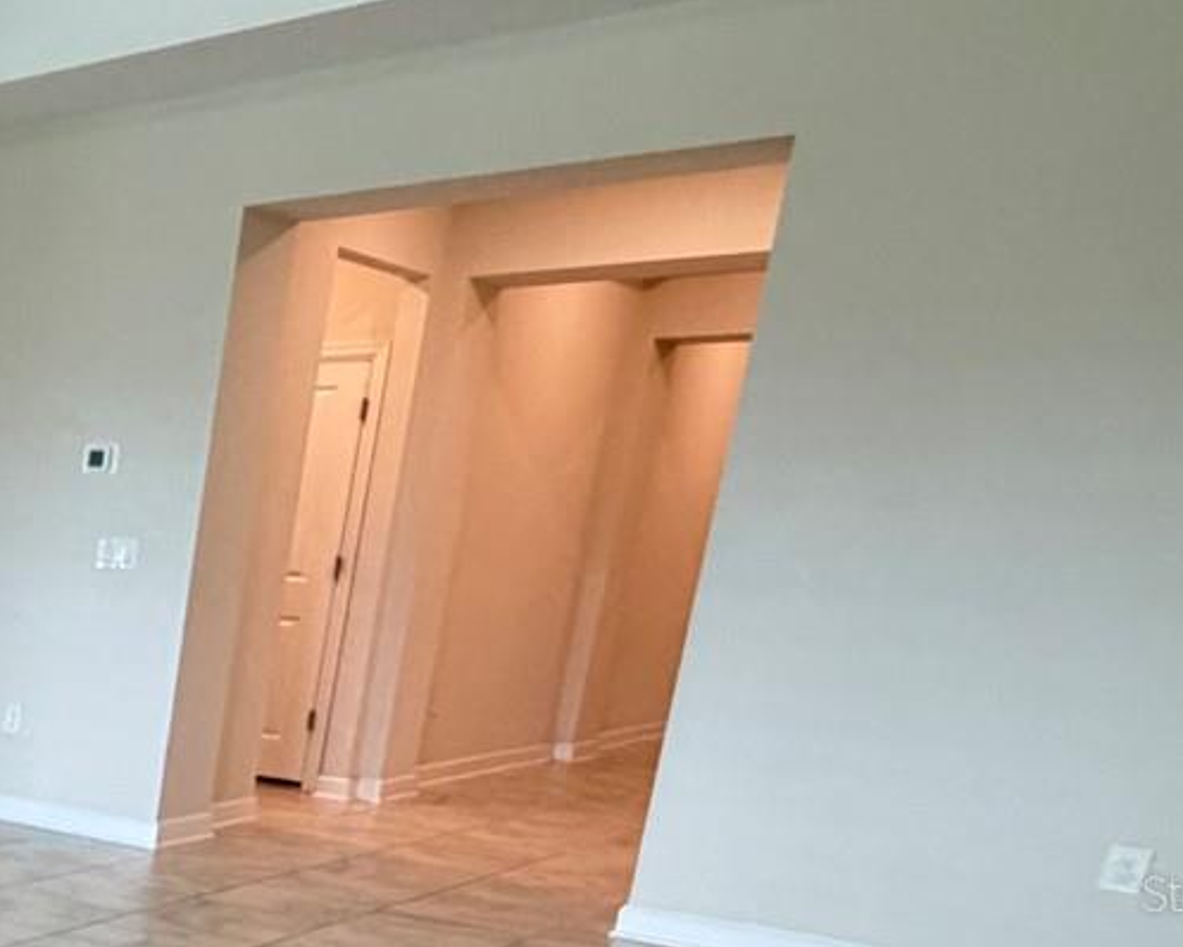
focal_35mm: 44
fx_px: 1541
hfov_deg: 28.9
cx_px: -538
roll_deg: -1.5
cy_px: 892
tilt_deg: -13.7
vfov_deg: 32.1
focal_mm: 2.22
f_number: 2.2
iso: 400
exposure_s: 1/60
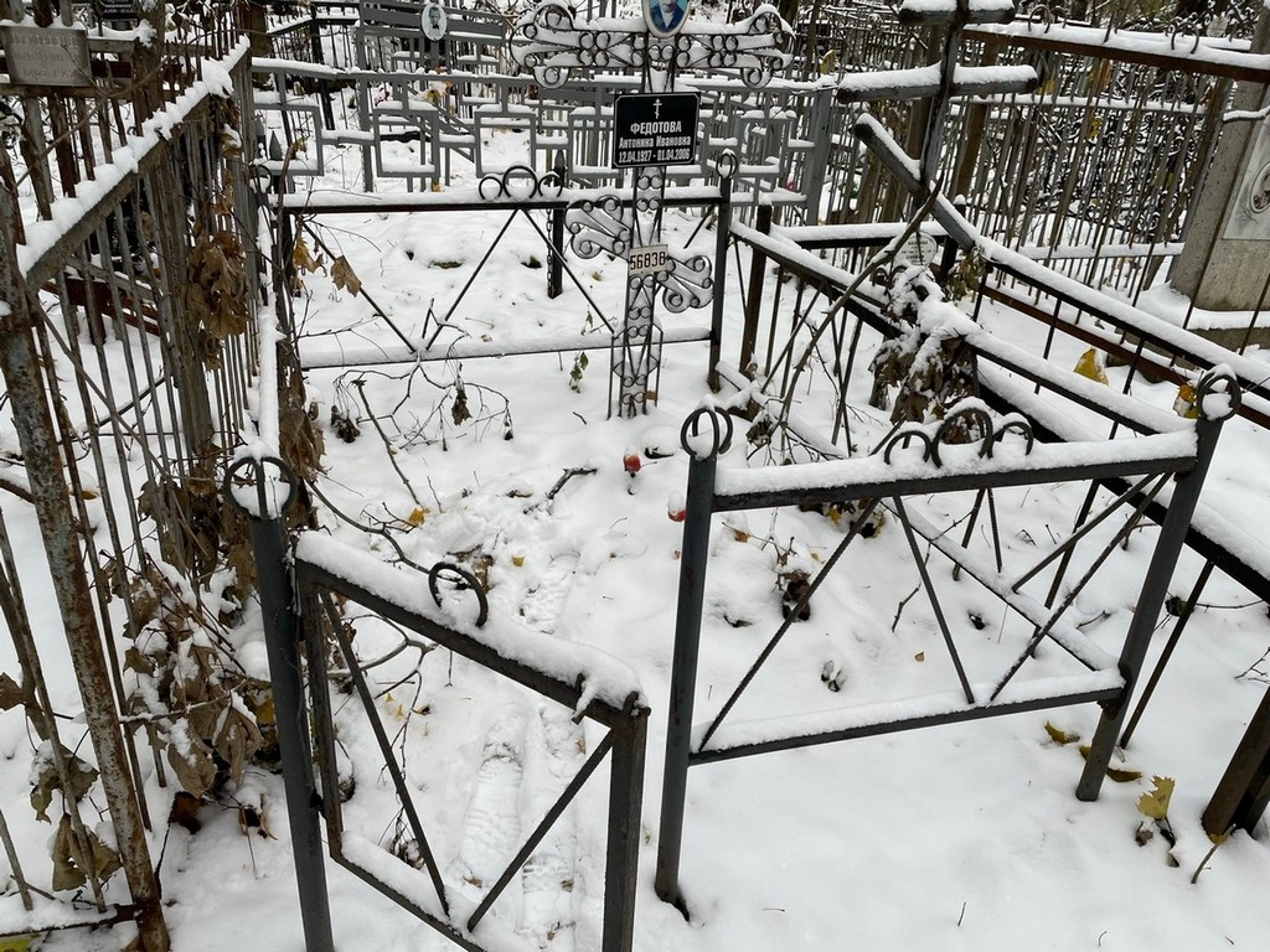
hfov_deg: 67.3
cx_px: 635
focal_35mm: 26
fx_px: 954
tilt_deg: -21.6
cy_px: 476
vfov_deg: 53.1
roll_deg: -2.5
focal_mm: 4.2
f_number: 1.6
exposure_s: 1/194
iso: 32
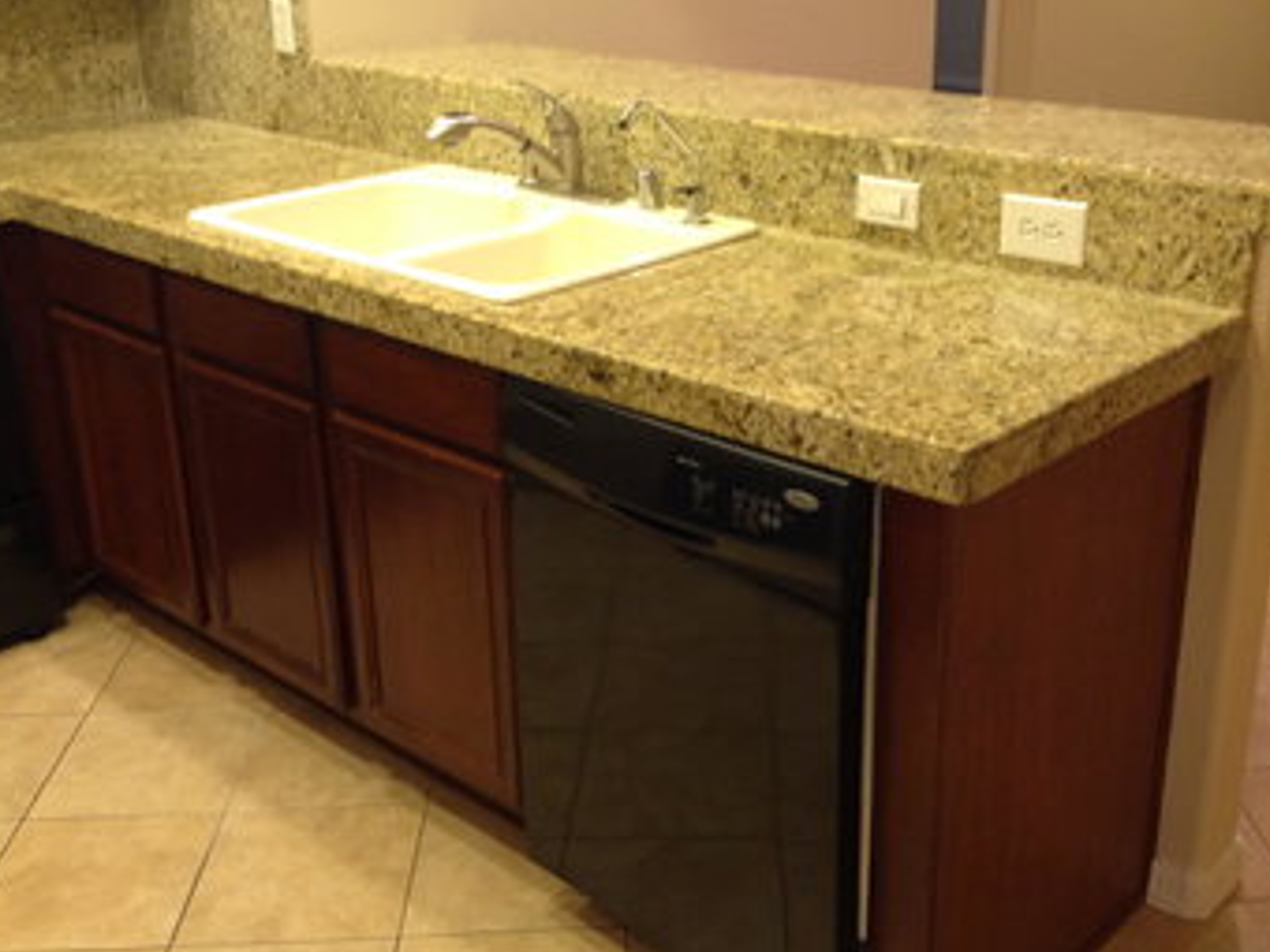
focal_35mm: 44
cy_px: 418
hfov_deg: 42.9
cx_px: 691
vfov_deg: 32.8
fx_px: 1614
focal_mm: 4.28
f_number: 2.4
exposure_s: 1/15
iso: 200
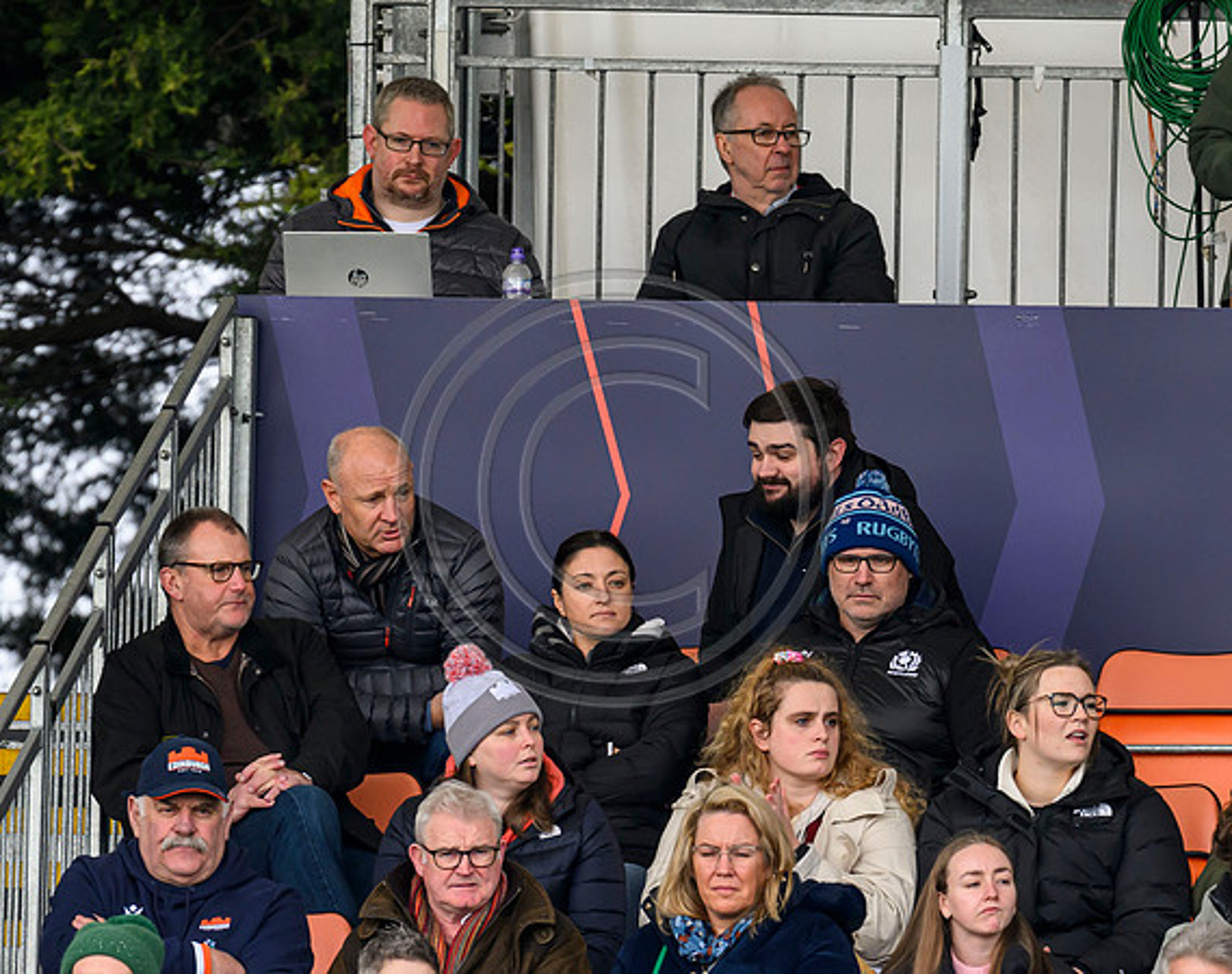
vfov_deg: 1.3
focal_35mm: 1195
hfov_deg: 1.6
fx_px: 43386
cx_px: 667
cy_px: 857
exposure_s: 1/800
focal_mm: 560
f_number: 4
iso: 800
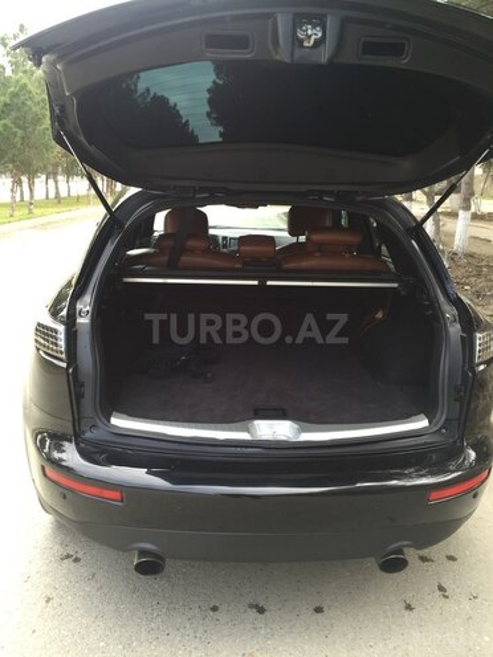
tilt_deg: -15.1
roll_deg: +1.0
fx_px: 551
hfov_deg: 48.2
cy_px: 328
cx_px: 246
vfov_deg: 61.7
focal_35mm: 29
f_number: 2.2
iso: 32
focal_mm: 4.15
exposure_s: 1/107
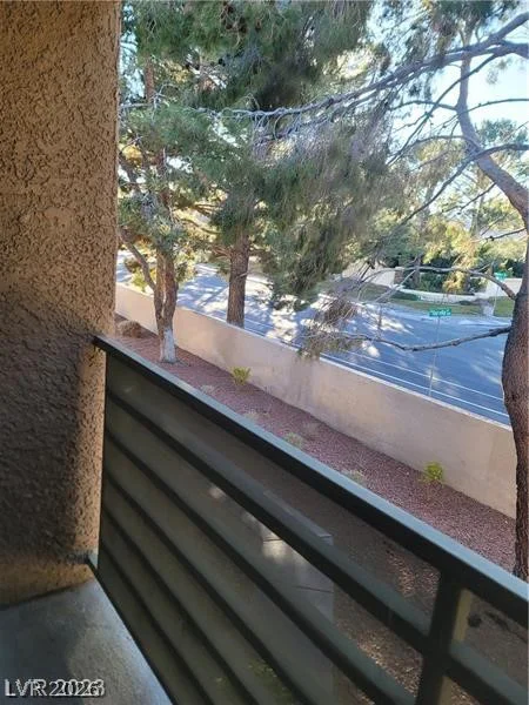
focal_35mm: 25
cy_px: 352
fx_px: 509
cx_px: 264
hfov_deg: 54.9
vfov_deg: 69.4
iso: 50
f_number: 1.8
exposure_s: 1/120
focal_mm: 7
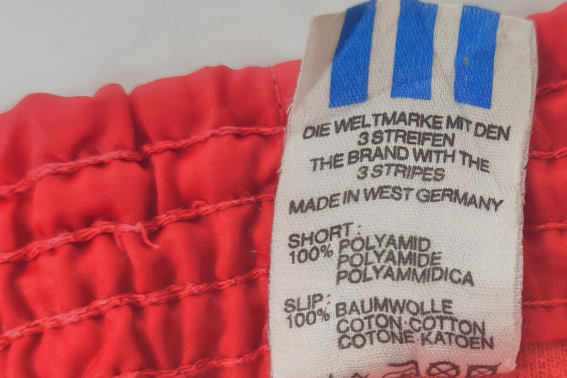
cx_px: 400
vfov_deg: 33.4
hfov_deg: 47.3
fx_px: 630
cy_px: 212
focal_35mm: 40
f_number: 1.9
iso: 100
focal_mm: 6.92
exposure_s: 1/100
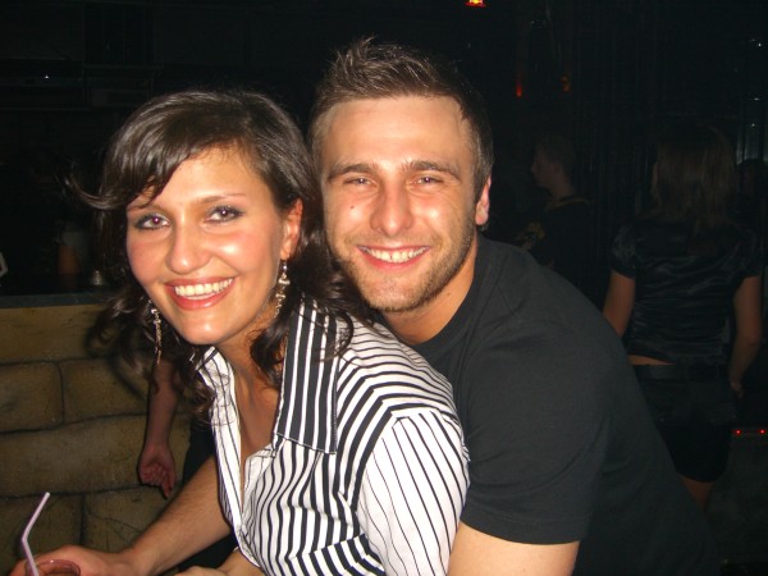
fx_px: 843
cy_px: 288
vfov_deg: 37.7
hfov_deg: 49.0
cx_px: 384
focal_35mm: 38
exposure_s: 1/60
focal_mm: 7.9
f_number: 2.8
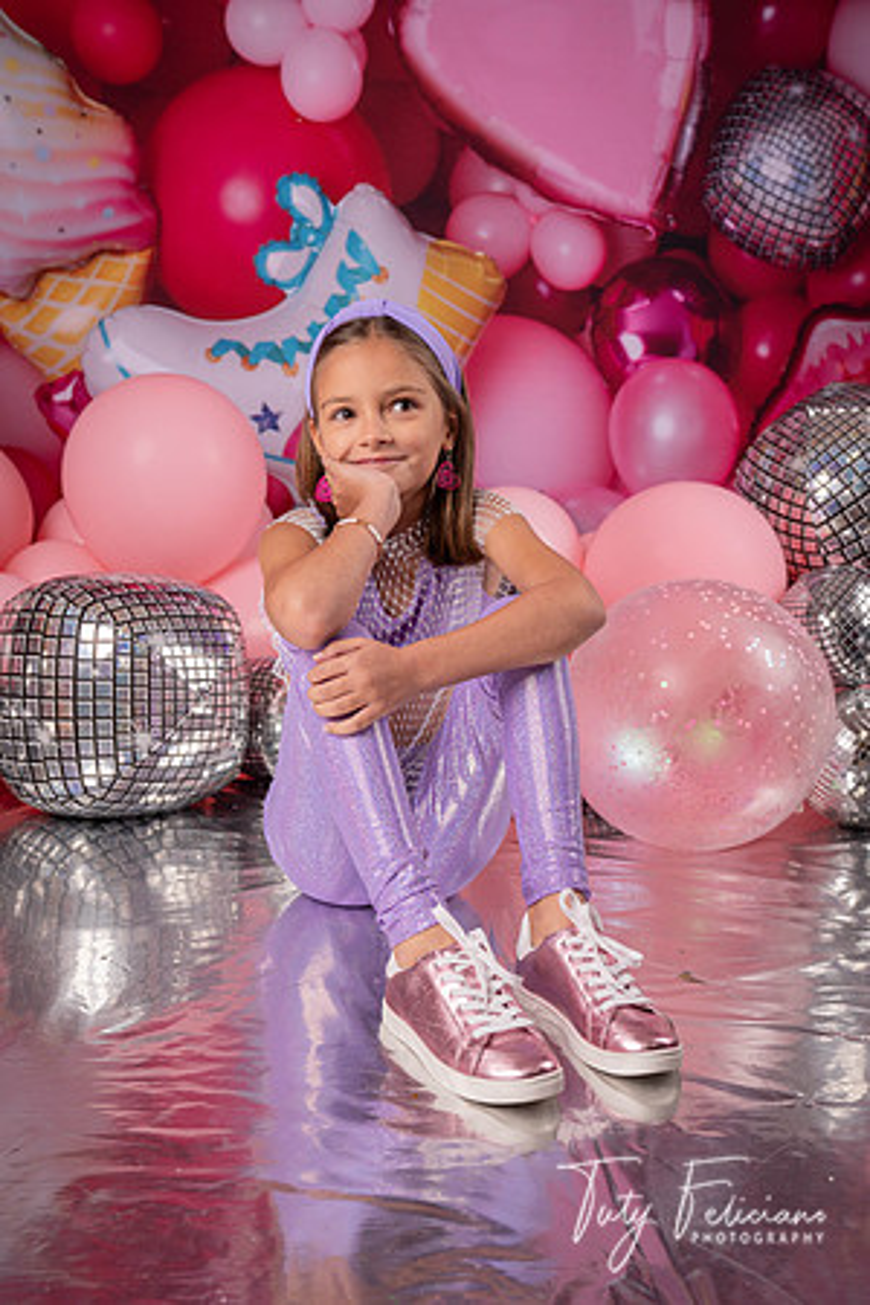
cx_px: 435
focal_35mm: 42
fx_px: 1522
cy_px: 652
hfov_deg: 31.9
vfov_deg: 46.4
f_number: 5
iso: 160
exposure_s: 1/160
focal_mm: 42
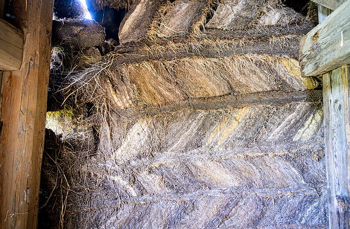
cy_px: 112
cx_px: 175
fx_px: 233
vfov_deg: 52.2
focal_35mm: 24
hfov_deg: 73.7
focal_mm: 24
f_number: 2.8
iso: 1100
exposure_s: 1/20
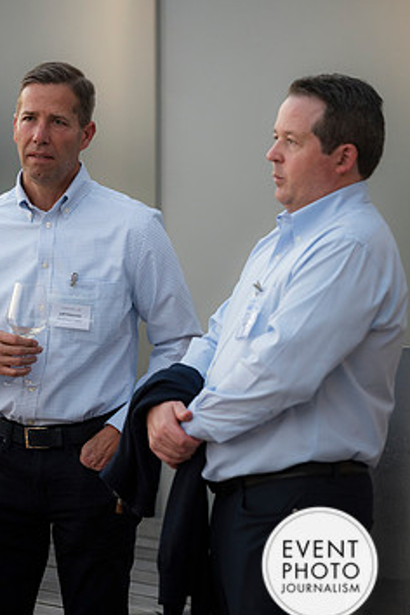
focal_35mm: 210
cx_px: 174
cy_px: 287
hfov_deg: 6.5
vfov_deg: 9.8
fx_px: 3587
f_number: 2.8
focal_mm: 165
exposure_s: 1/125
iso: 800
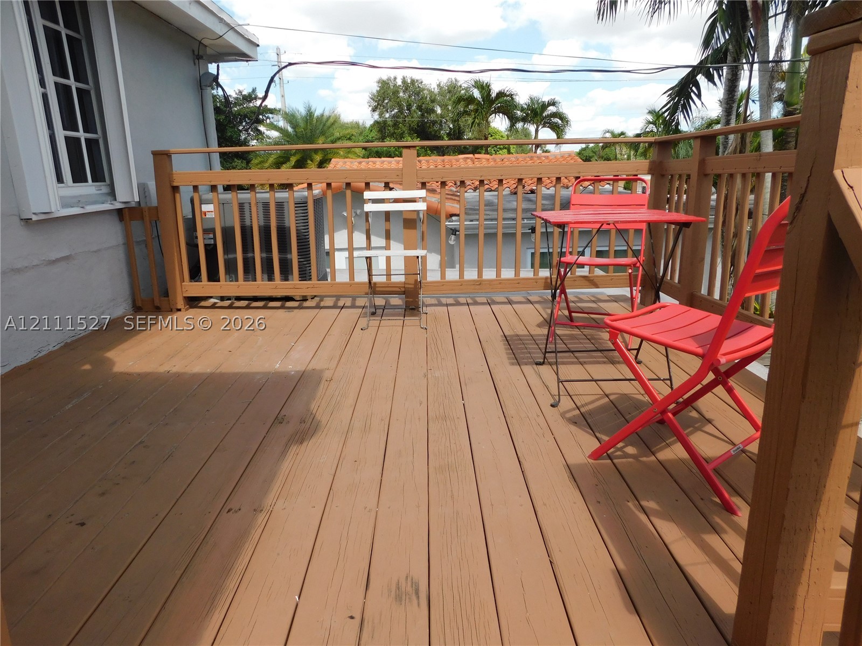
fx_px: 598
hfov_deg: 71.6
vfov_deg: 56.8
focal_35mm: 24
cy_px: 323
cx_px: 431
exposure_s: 1/1000
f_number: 3
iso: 125
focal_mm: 4.1
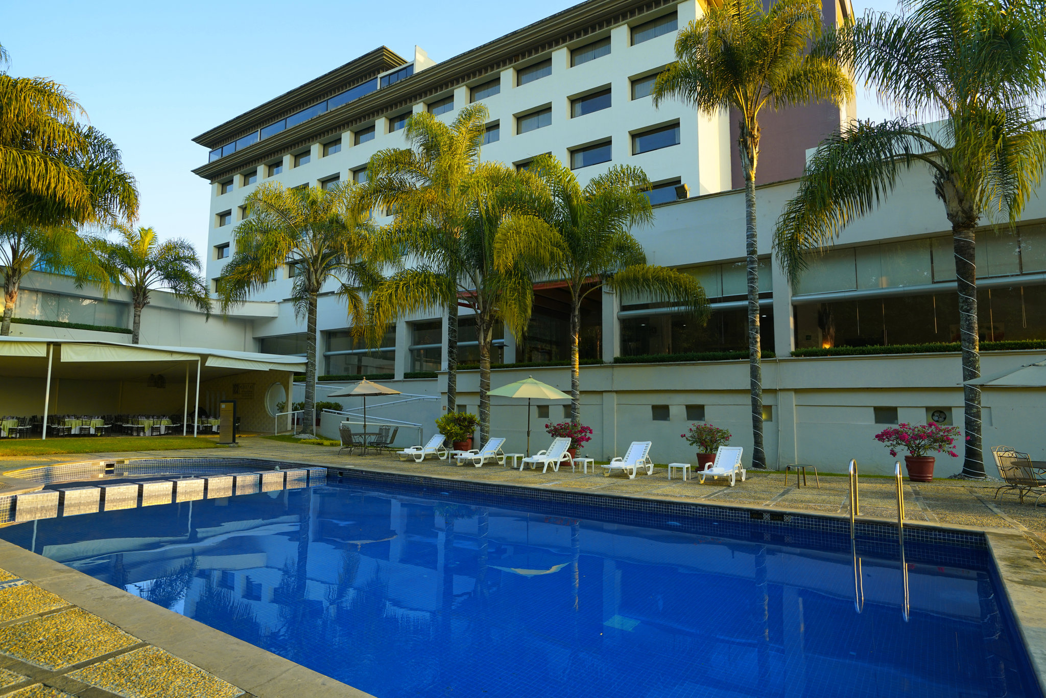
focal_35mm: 20
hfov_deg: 84.0
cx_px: 523
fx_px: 581
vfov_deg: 61.9
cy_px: 349
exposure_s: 1/80
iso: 250
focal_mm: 20
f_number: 6.3
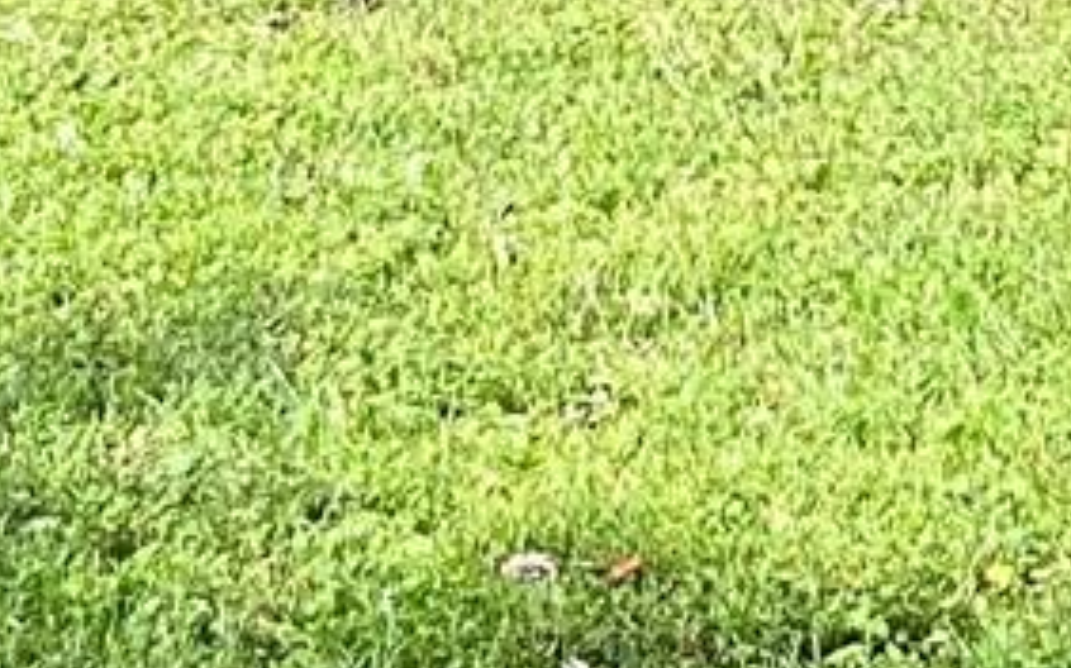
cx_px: 741
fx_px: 5835
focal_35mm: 200
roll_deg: +1.0
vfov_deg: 6.3
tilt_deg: -2.9
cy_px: -748
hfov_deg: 10.5
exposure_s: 1/674
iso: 50
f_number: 1.5
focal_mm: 5.7
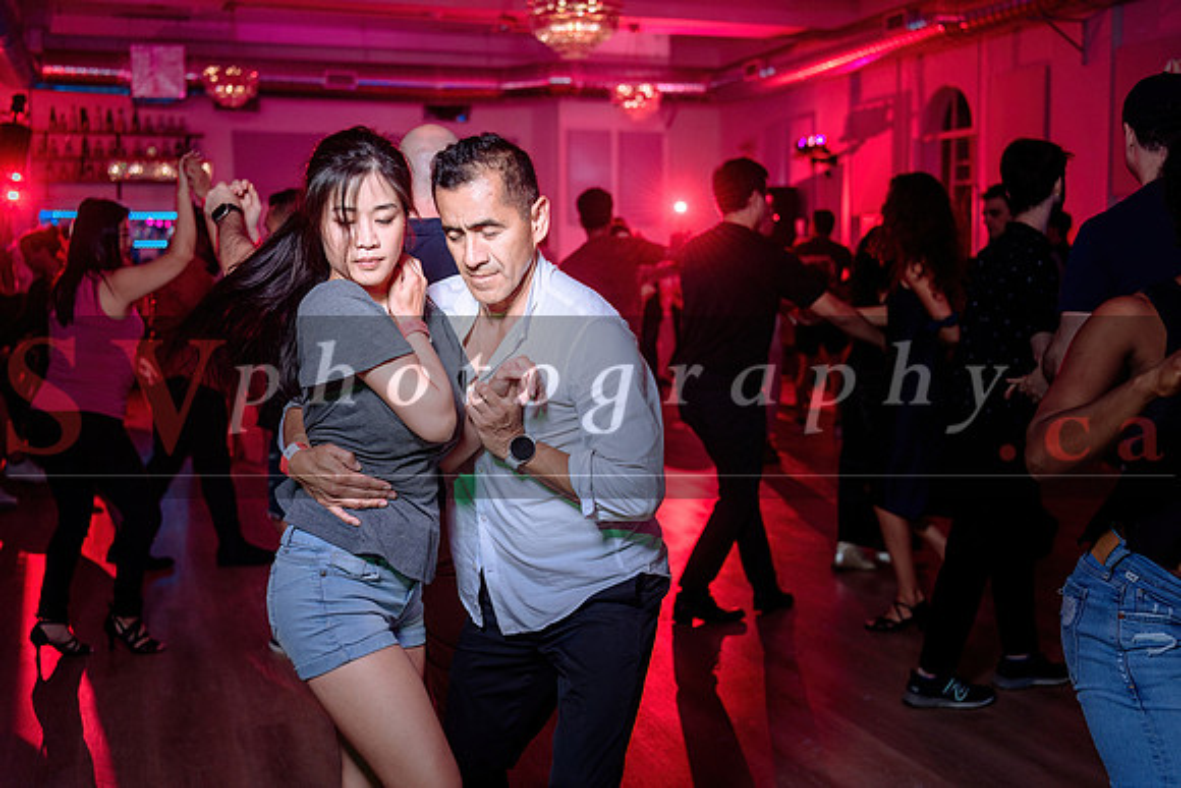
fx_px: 1444
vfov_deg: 30.5
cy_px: 394
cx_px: 590
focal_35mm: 44
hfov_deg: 44.5
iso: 800
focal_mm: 44
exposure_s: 1/50
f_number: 3.2
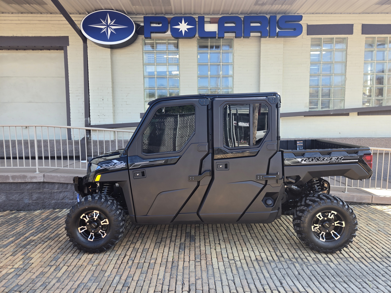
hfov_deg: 73.9
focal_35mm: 23
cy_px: 146
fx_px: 260
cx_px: 196
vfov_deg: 58.9
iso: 25
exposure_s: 1/190
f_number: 1.8
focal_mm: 5.4
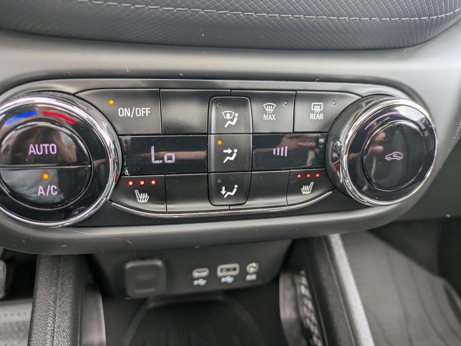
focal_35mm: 25
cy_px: 173
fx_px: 333
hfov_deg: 69.4
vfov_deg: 54.9
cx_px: 230
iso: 90
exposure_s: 1/100
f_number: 1.89
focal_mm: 5.43
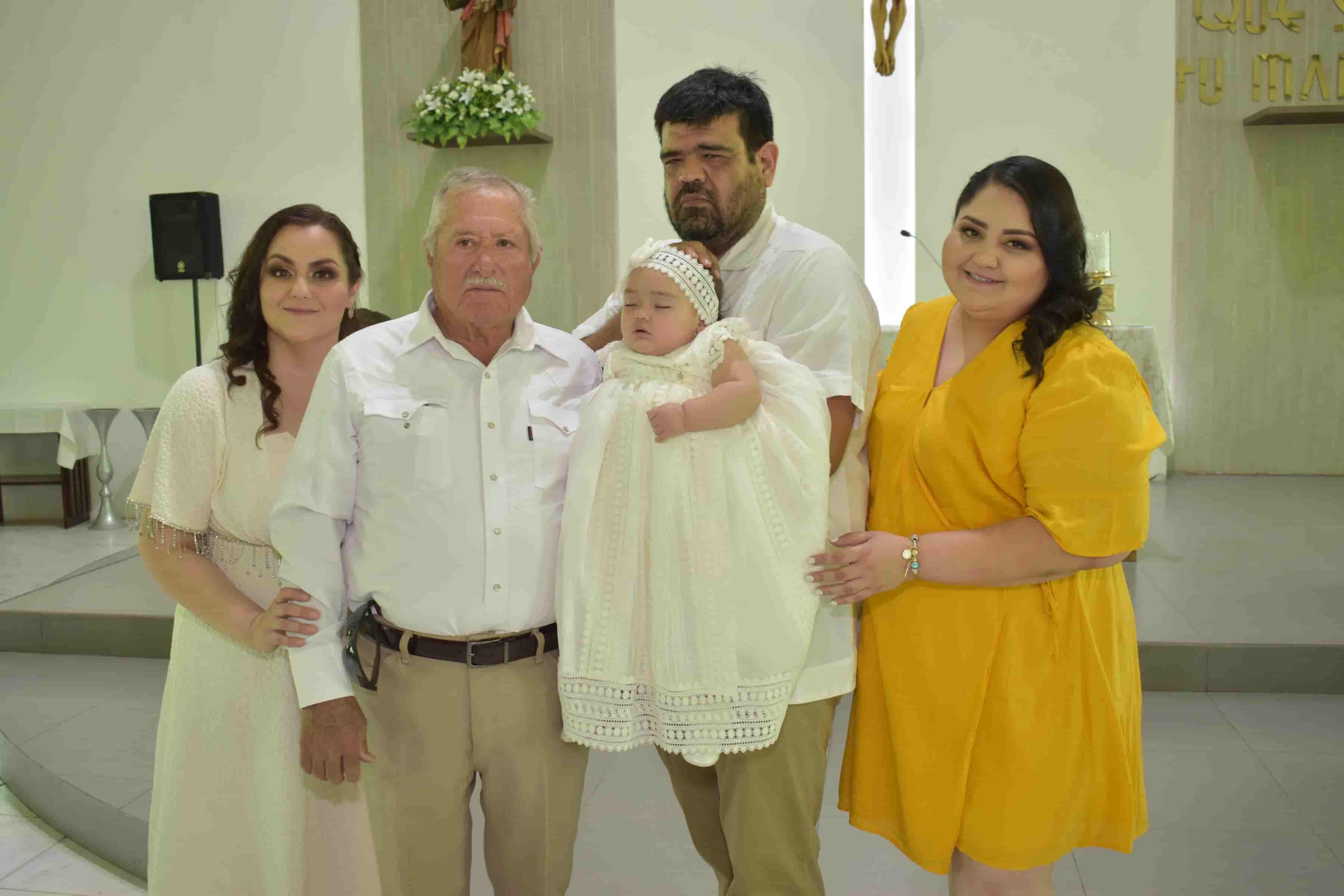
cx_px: 672
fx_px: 1344
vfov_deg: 36.9
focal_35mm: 36
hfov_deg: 53.1
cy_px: 448
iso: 800
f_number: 4.5
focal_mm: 24
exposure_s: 1/80
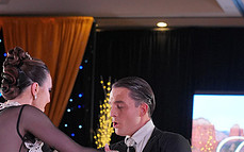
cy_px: 239
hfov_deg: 13.5
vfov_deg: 8.3
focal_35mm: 155
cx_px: 77
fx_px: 1030
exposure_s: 1/500
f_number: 4
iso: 2000
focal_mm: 60
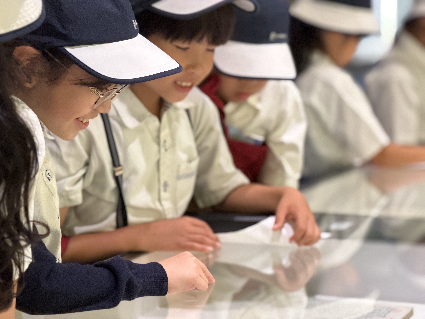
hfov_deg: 19.6
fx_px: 1228
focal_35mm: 100
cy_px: 160
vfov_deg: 14.8
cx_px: 212
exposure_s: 1/60
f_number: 2.8
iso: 640
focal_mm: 16.89
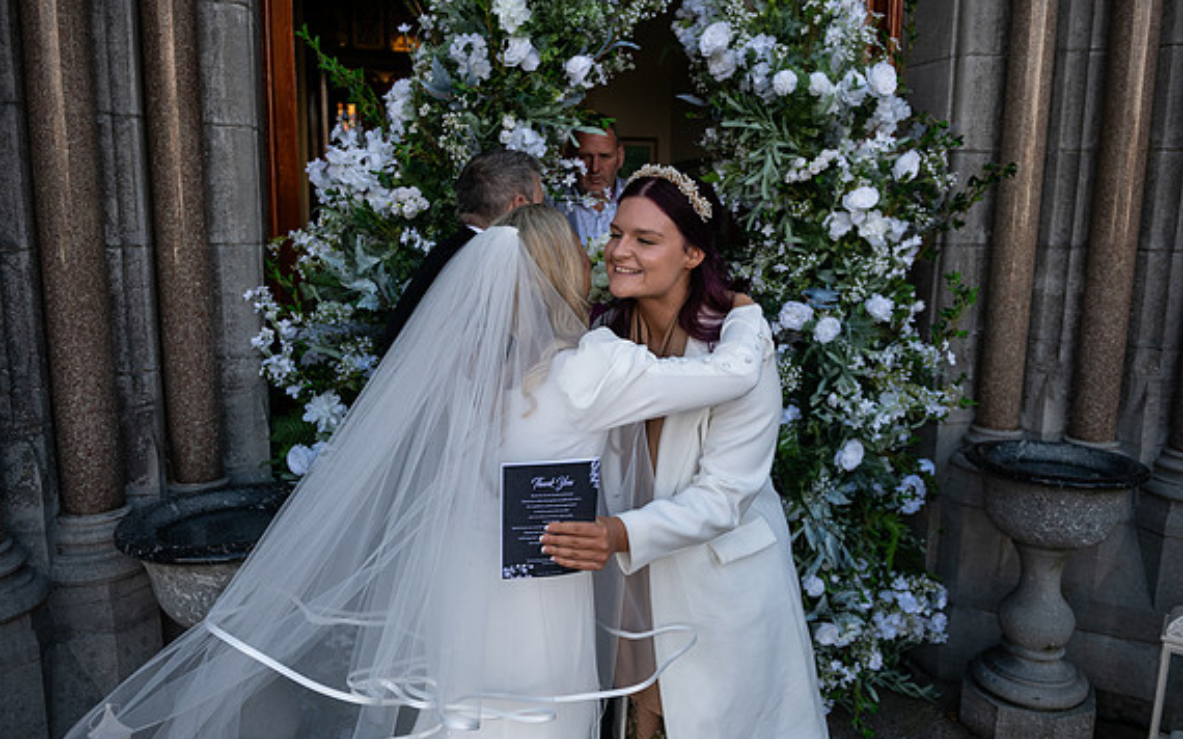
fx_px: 903
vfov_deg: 44.5
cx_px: 589
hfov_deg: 66.5
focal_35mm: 28
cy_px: 381
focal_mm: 27
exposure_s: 1/2500
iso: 500
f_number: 3.5
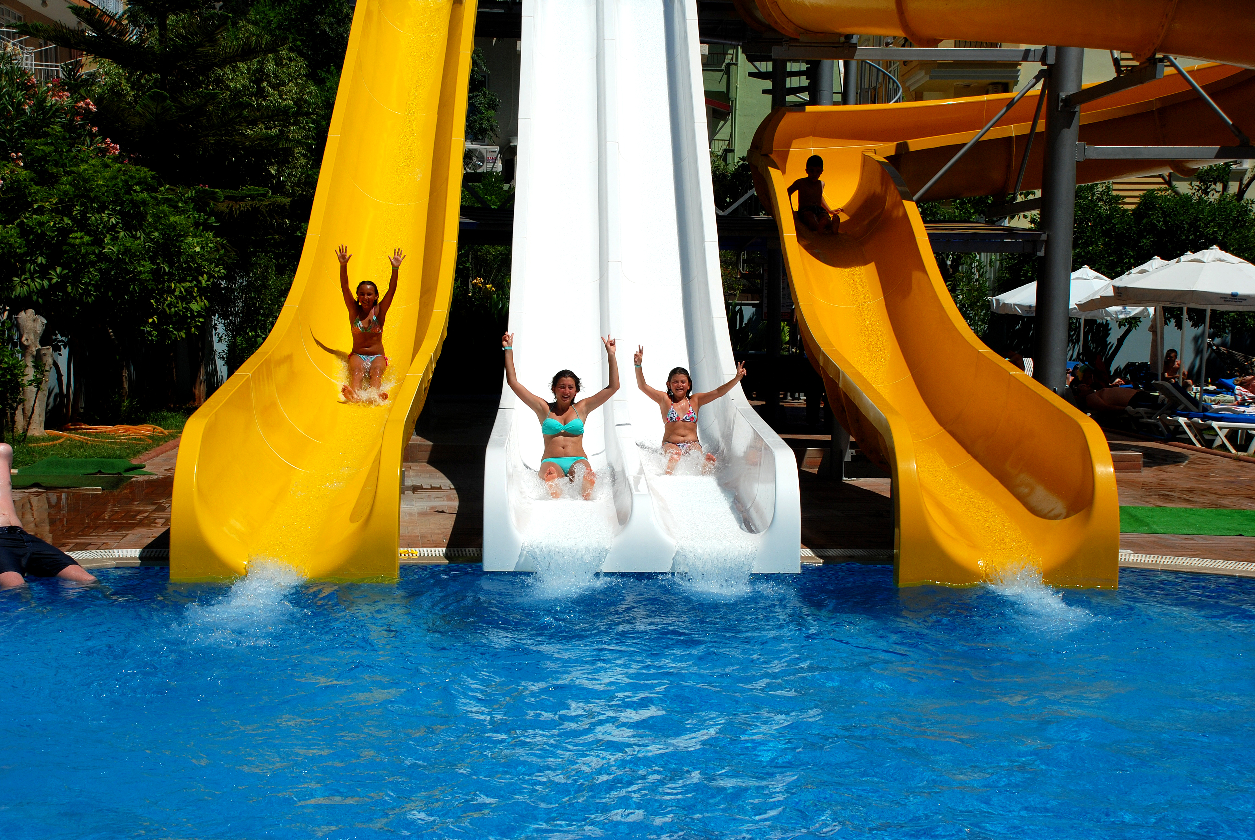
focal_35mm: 57
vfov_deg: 23.8
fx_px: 1989
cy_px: 420
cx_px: 628
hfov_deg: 35.0
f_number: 13
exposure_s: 1/500
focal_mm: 38
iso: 100
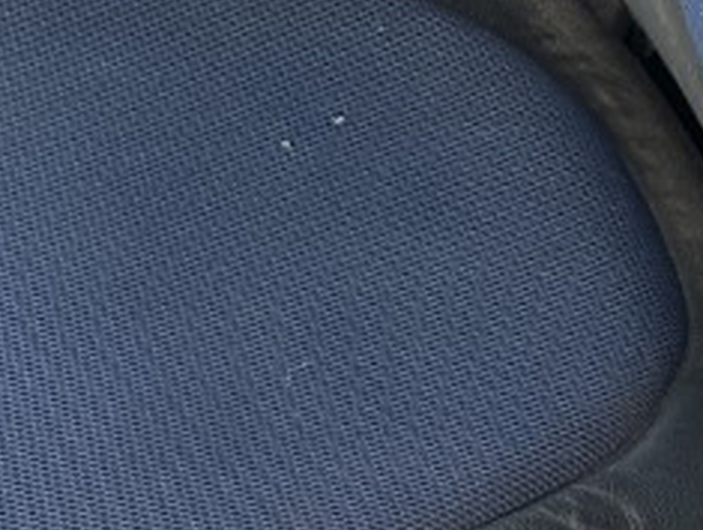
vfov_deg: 9.0
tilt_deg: -29.2
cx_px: 389
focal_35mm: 159
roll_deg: -0.1
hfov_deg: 12.4
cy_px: -383
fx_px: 3234
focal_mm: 5.7
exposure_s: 1/198
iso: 40
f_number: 1.5
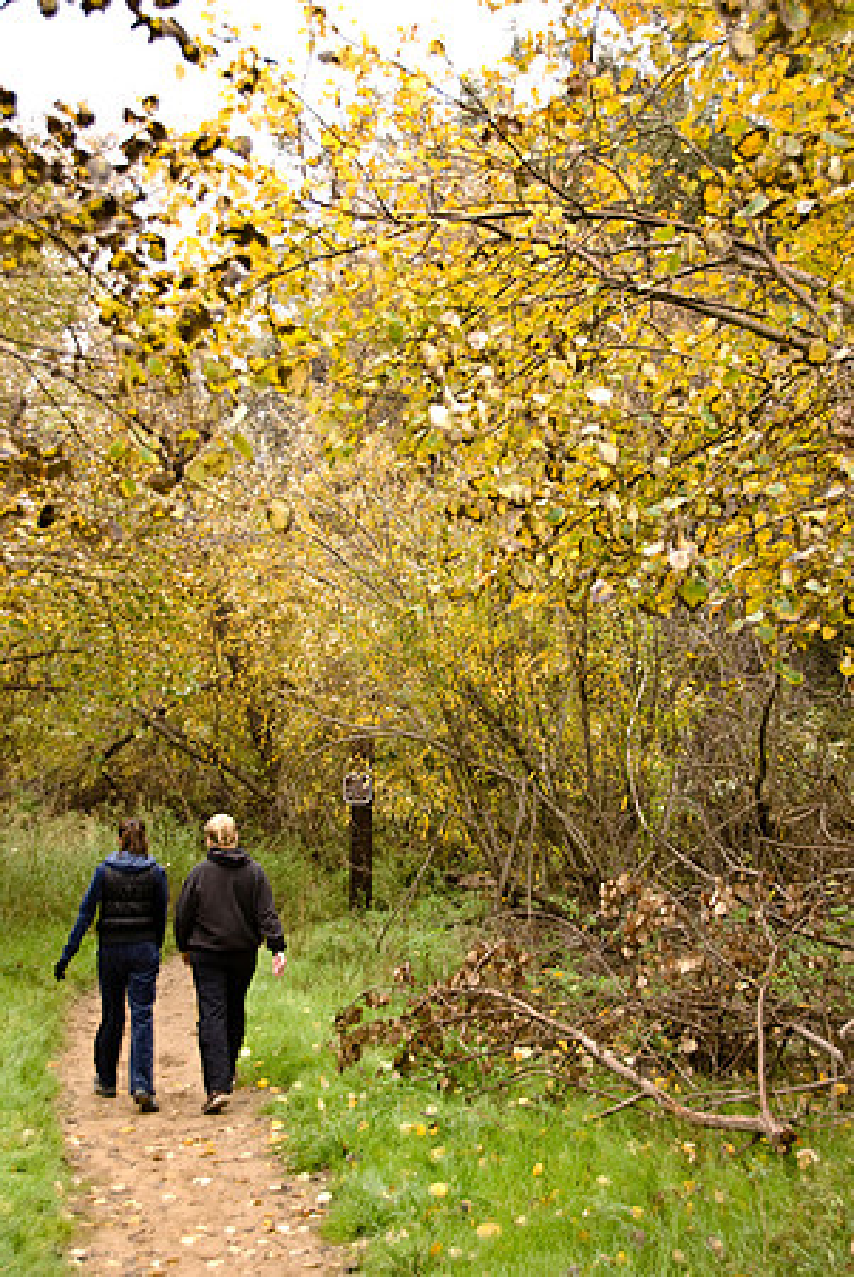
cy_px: 638
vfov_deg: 44.9
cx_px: 427
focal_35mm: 44
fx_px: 1544
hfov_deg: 30.9
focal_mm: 29
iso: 200
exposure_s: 1/80
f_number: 4.5
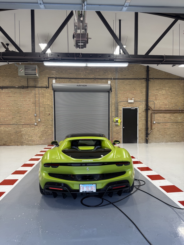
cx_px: 92
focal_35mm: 24
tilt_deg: -1.6
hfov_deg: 56.8
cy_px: 122
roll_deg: +0.3
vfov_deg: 71.6
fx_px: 170
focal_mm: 6.76
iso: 100
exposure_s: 1/133
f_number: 1.78
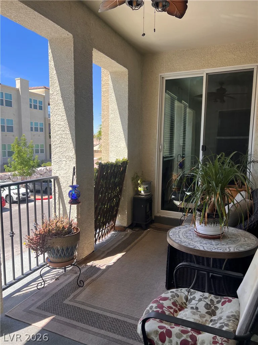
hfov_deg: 53.1
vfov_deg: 67.3
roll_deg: -0.3
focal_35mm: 26
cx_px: 129
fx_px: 258
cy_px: 172
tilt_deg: -4.1
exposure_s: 1/833
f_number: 1.5
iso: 50
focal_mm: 5.7
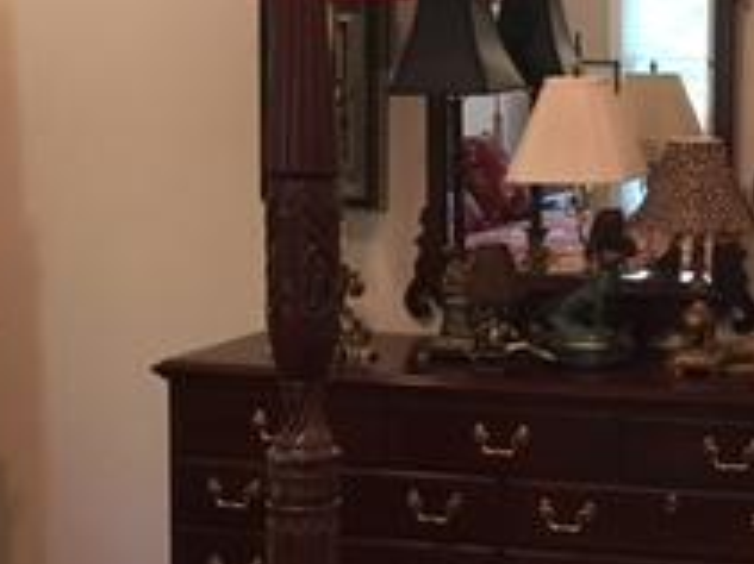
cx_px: 818
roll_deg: -0.6
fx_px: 1916
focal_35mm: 88
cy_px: 278
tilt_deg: -7.5
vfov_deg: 16.8
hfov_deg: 21.2
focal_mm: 4.15
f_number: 2.2
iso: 160
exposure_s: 1/30
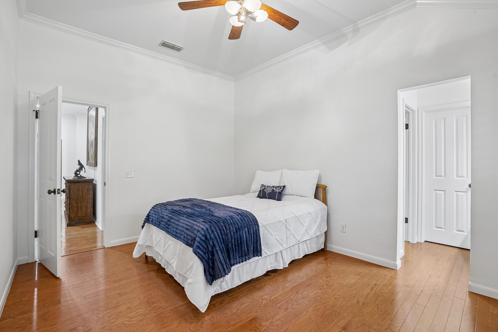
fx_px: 221
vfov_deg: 73.7
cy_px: 166
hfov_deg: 96.7
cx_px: 249
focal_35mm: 16
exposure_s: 1/5
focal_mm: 16
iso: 400
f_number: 8
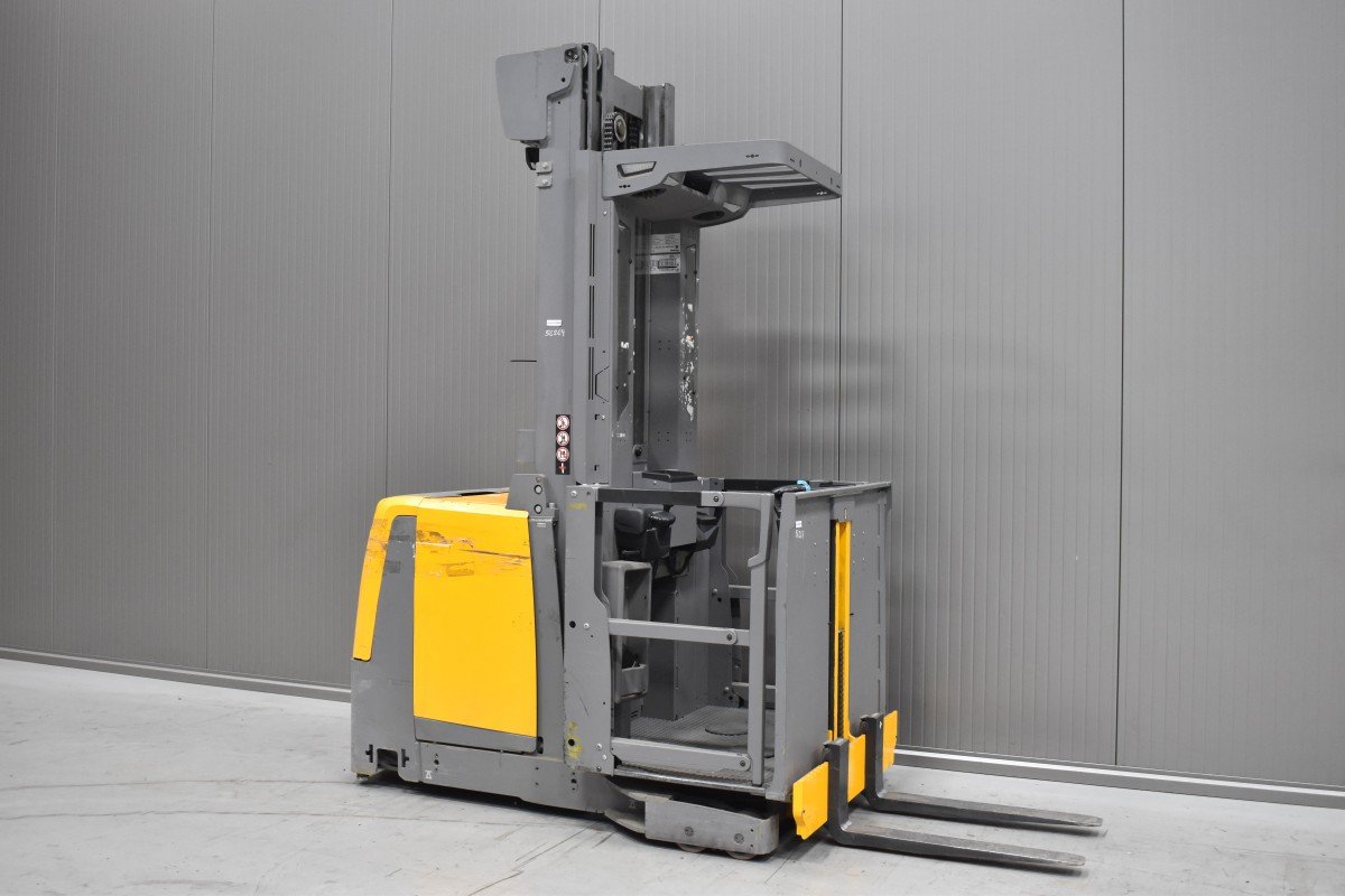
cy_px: 448
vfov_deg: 36.9
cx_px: 672
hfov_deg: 53.1
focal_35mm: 36
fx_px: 1345
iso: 1250
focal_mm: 24
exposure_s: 1/40
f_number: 5
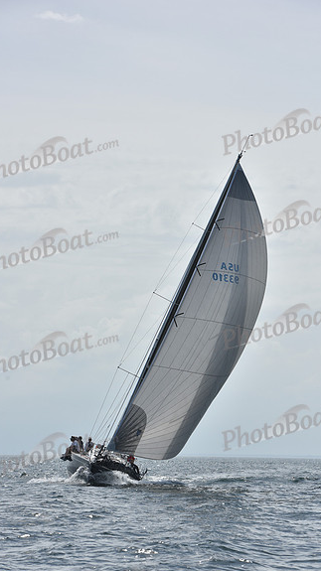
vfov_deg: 16.6
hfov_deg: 9.4
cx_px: 170
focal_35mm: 129
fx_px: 1954
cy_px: 287
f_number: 9
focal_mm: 122
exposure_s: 1/1250
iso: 200
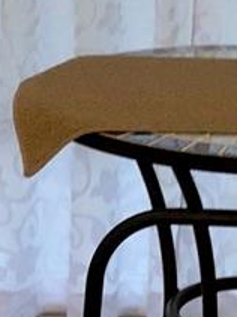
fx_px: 1864
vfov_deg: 9.7
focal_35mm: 204
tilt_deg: -13.8
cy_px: 75
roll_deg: -3.3
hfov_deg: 7.2
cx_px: 249
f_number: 1.8
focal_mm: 3.99
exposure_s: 1/15
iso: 50
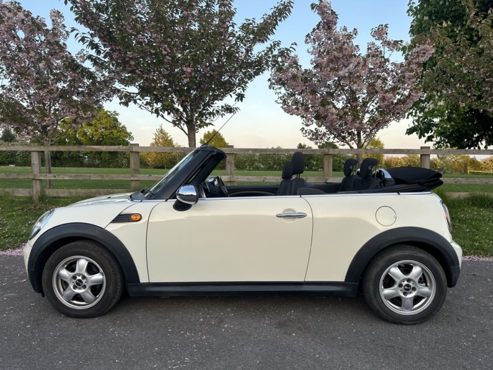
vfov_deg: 56.8
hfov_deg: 71.6
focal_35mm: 24
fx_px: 342
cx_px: 246
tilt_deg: -3.6
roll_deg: +0.0
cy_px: 185
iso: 80
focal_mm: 6.86
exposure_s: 1/369
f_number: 1.78
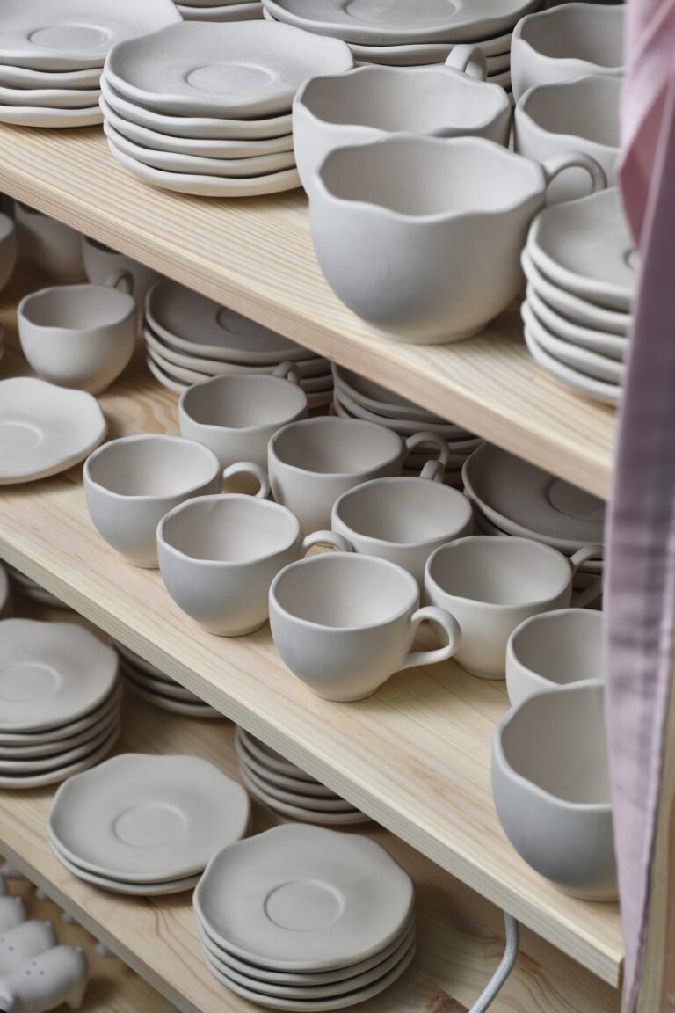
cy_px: 506
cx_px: 338
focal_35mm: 75
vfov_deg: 27.0
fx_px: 2109
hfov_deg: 18.2
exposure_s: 1/80
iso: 320
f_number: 5
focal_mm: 50
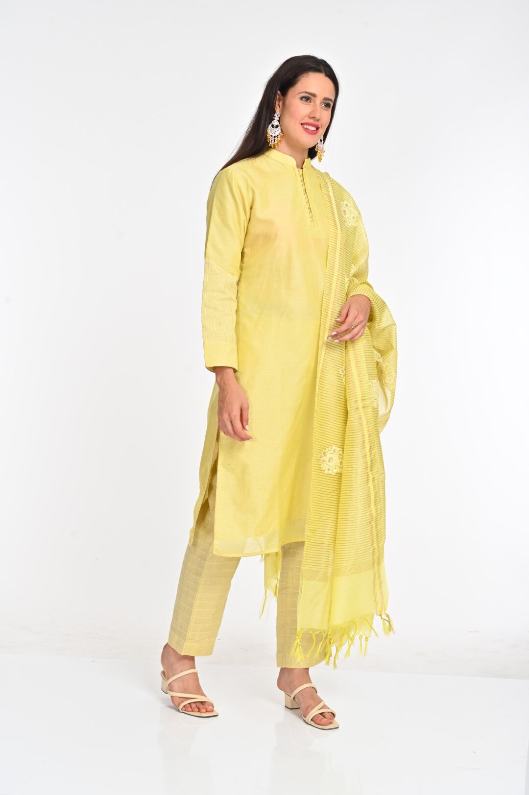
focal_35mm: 52
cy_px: 398
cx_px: 264
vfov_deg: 38.2
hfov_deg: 26.0
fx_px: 1148
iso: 320
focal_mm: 52
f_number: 8
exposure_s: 1/160
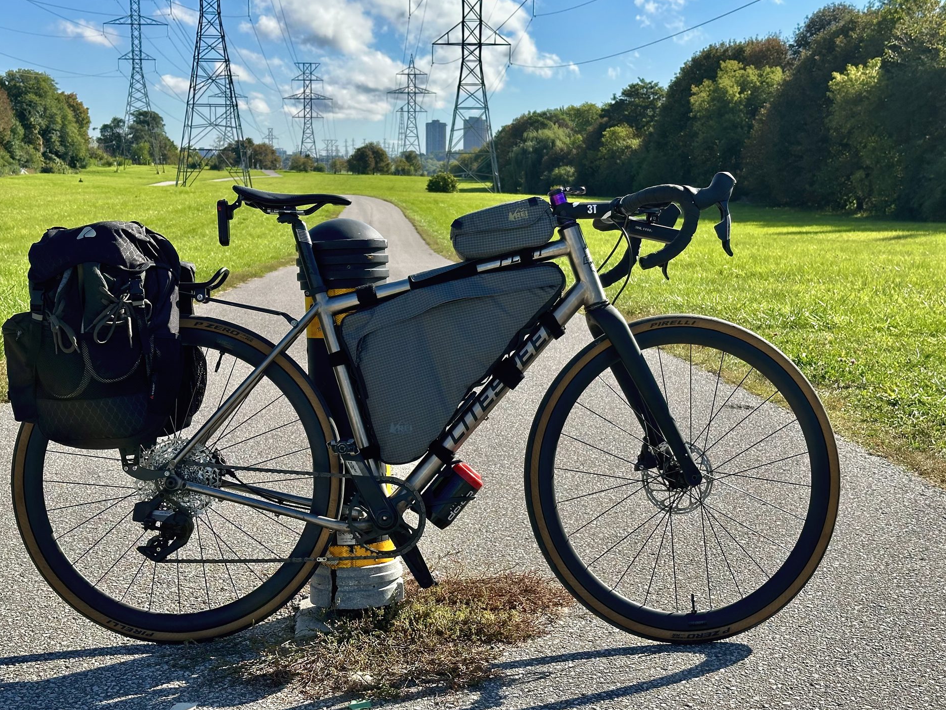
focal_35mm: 51
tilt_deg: -8.2
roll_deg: +0.0
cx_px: 451
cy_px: 359
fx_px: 1394
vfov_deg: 28.6
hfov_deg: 37.5
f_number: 1.78
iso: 64
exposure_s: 1/2469
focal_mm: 6.86
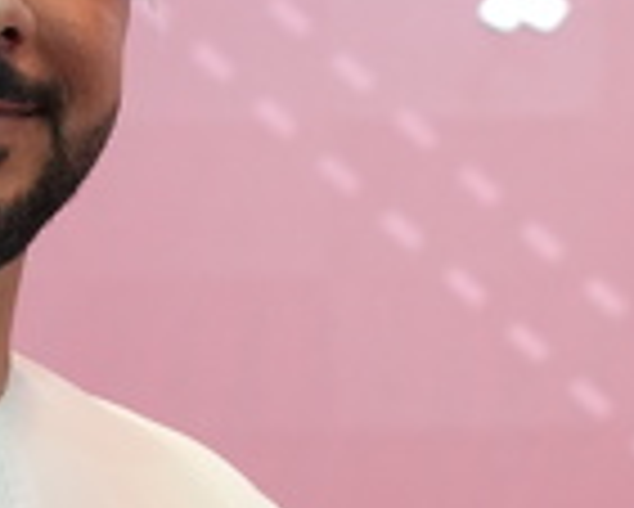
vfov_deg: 5.8
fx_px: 4995
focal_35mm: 266
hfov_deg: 7.2
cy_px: 641
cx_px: 764
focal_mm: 50
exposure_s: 1/125
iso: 2500
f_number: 5.6
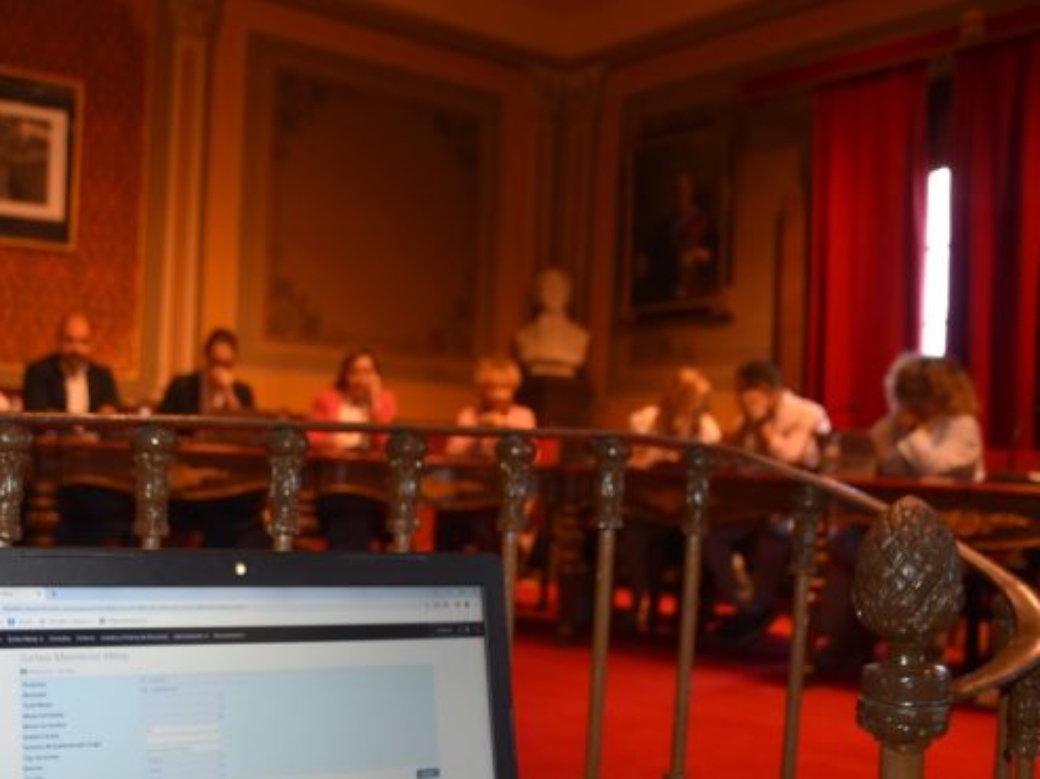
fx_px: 1282
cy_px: 463
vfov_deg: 33.7
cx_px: 392
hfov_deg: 43.8
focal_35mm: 43
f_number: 3.8
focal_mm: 21
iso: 400
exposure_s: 1/80
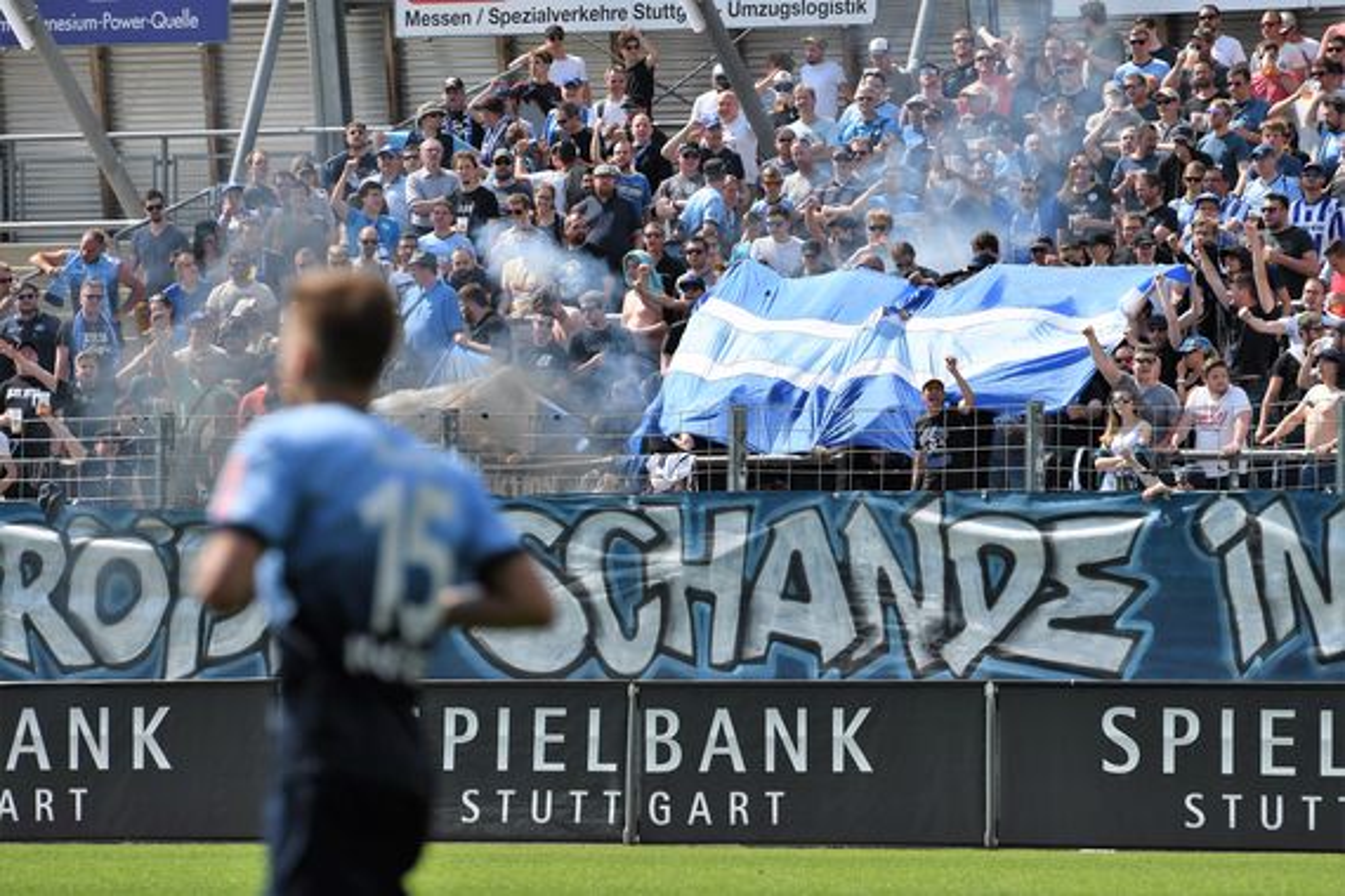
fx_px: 11207
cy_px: 448
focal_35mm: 300
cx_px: 672
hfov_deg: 6.9
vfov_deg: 4.6
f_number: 4.5
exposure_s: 1/1000
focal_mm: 200
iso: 125
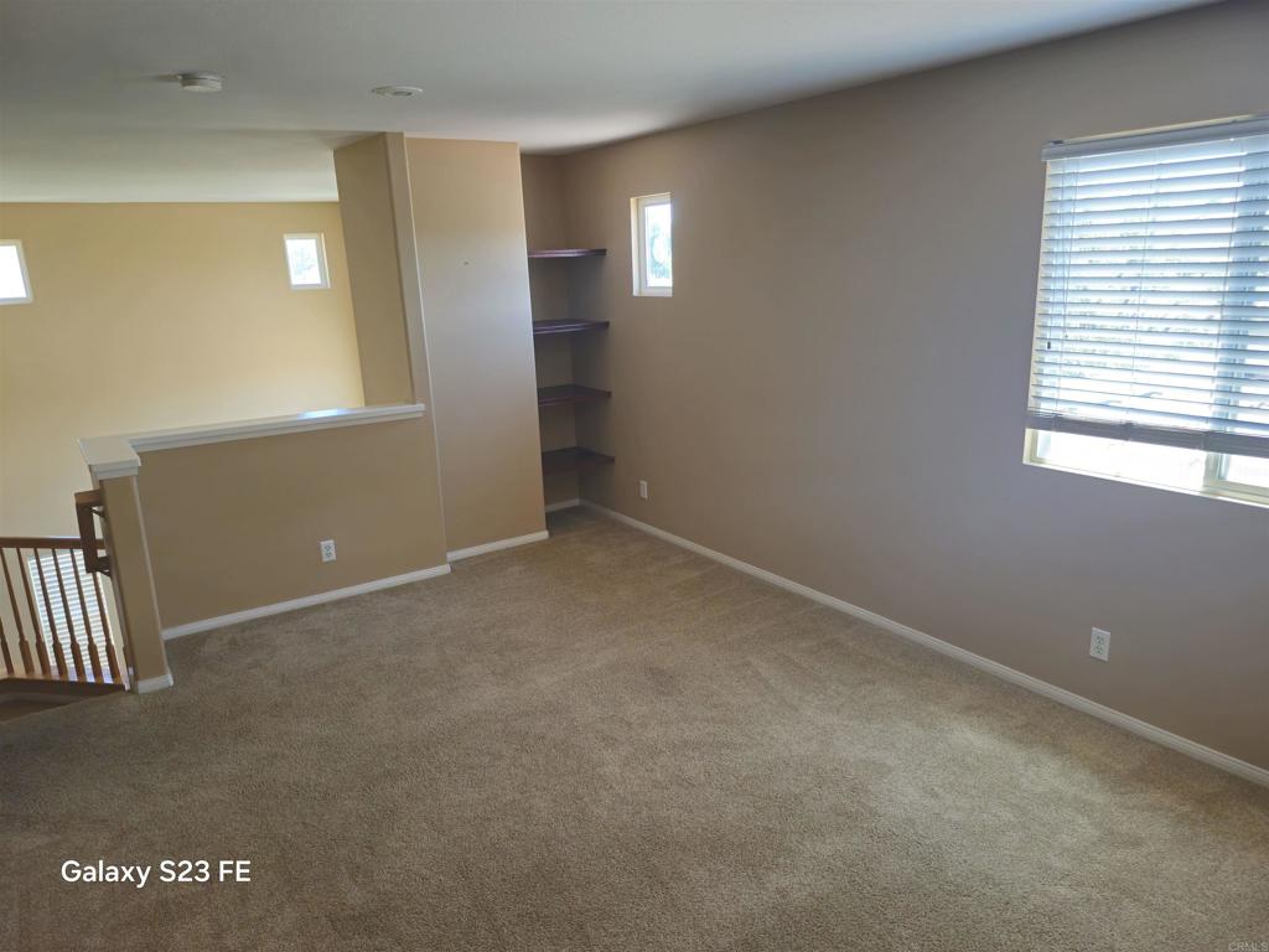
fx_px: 843
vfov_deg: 58.9
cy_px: 476
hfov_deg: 73.9
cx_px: 634
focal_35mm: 23
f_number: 1.8
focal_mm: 5.54
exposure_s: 1/60
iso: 100
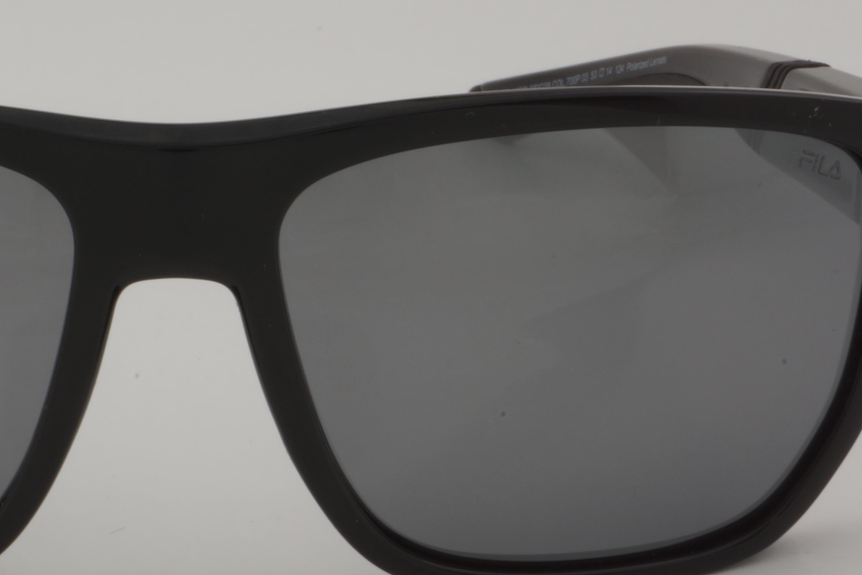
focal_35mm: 121
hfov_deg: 16.8
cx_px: 186
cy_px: 335
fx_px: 2894
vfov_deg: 11.3
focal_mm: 45
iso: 100
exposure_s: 1/3
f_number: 36
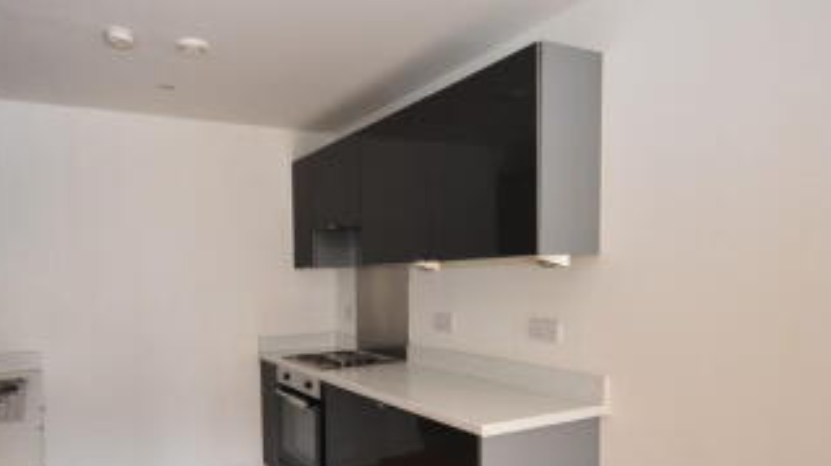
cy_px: 308
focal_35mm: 26
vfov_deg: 44.0
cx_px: 315
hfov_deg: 71.3
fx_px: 568
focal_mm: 11
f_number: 5
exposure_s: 1/200
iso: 800
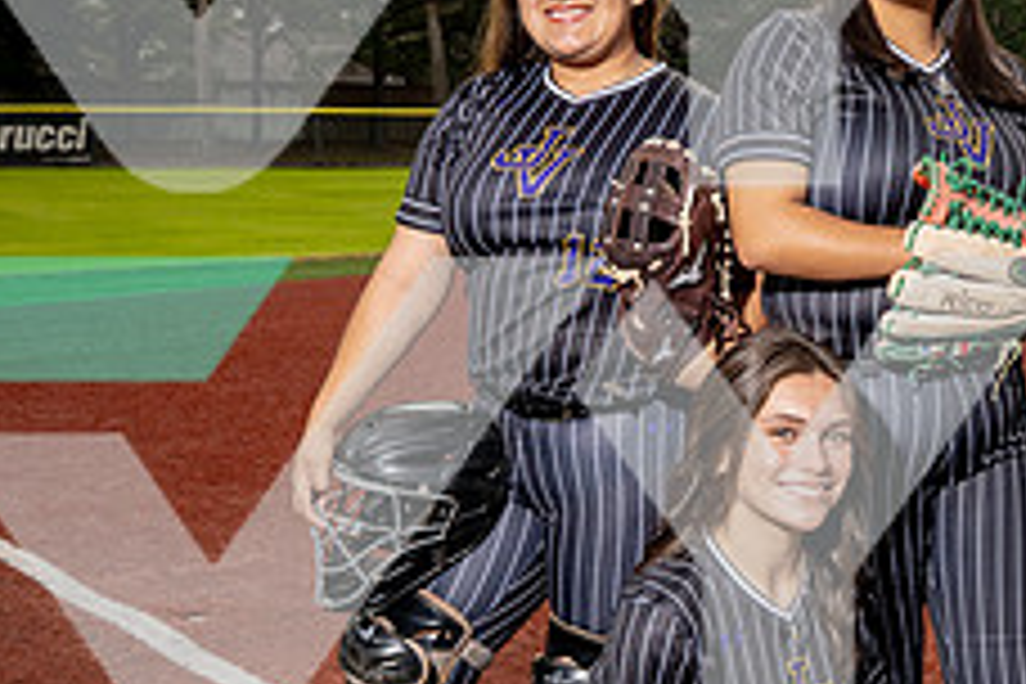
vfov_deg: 22.1
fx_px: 1738
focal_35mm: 61
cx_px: 968
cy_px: 497
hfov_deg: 31.0
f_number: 8
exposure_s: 1/250
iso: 100
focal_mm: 24
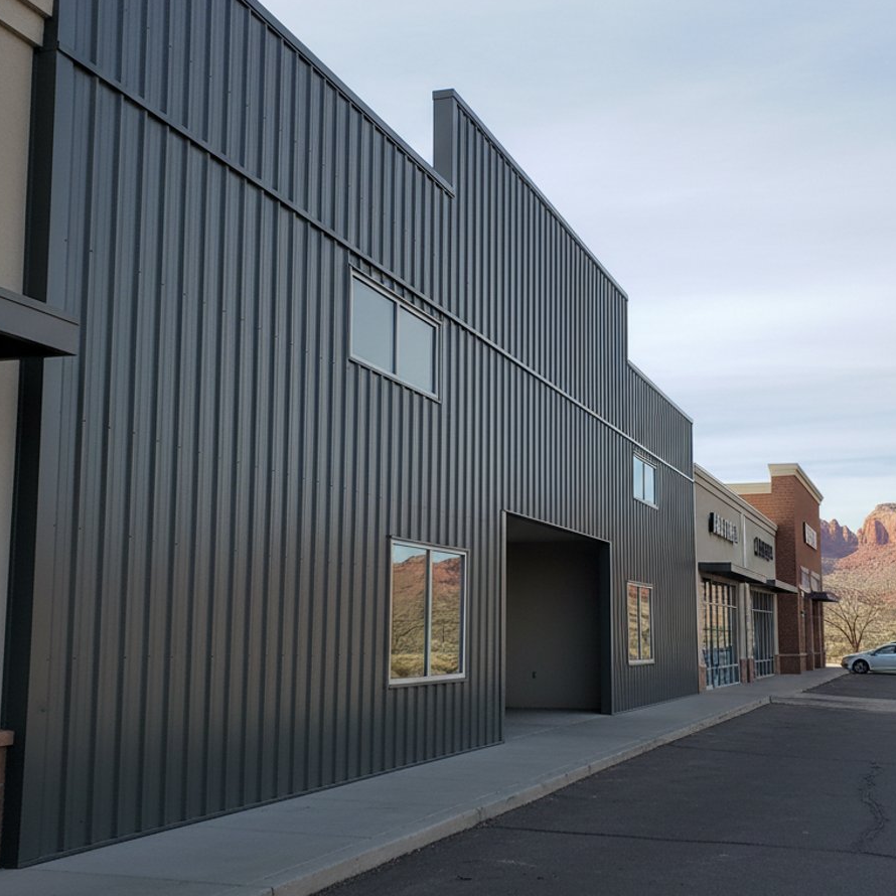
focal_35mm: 31
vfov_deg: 52.5
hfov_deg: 51.8
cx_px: 577
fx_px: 908
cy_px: 447
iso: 665
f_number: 1.6
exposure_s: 1/840
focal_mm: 5.7
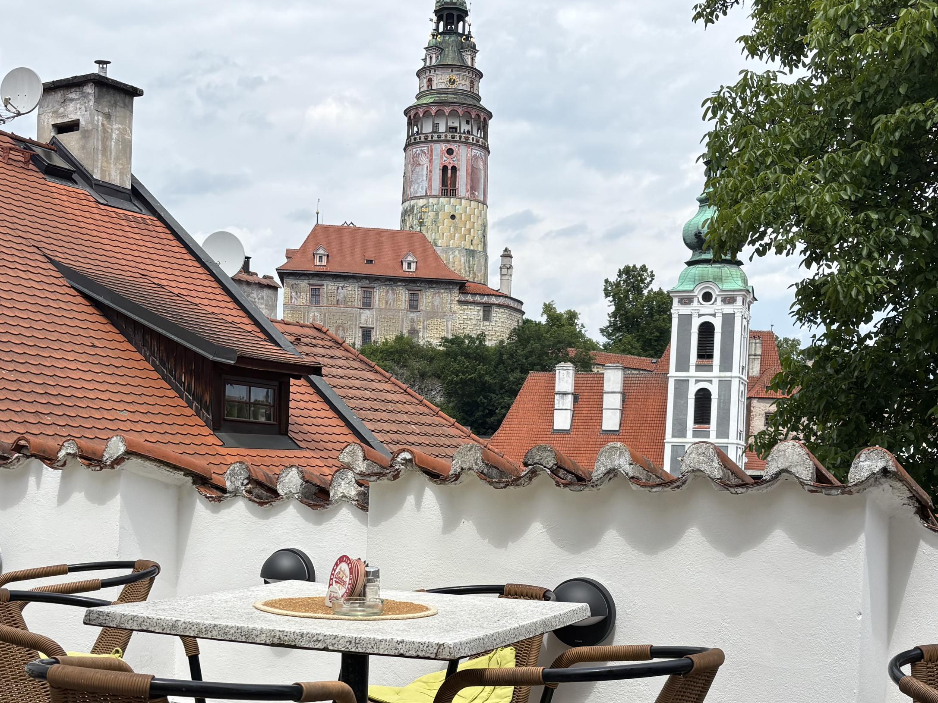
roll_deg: -1.6
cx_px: 445
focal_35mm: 49
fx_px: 1328
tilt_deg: -2.7
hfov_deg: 38.9
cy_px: 524
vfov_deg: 29.2
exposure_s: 1/3788
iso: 50
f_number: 1.6
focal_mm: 5.96
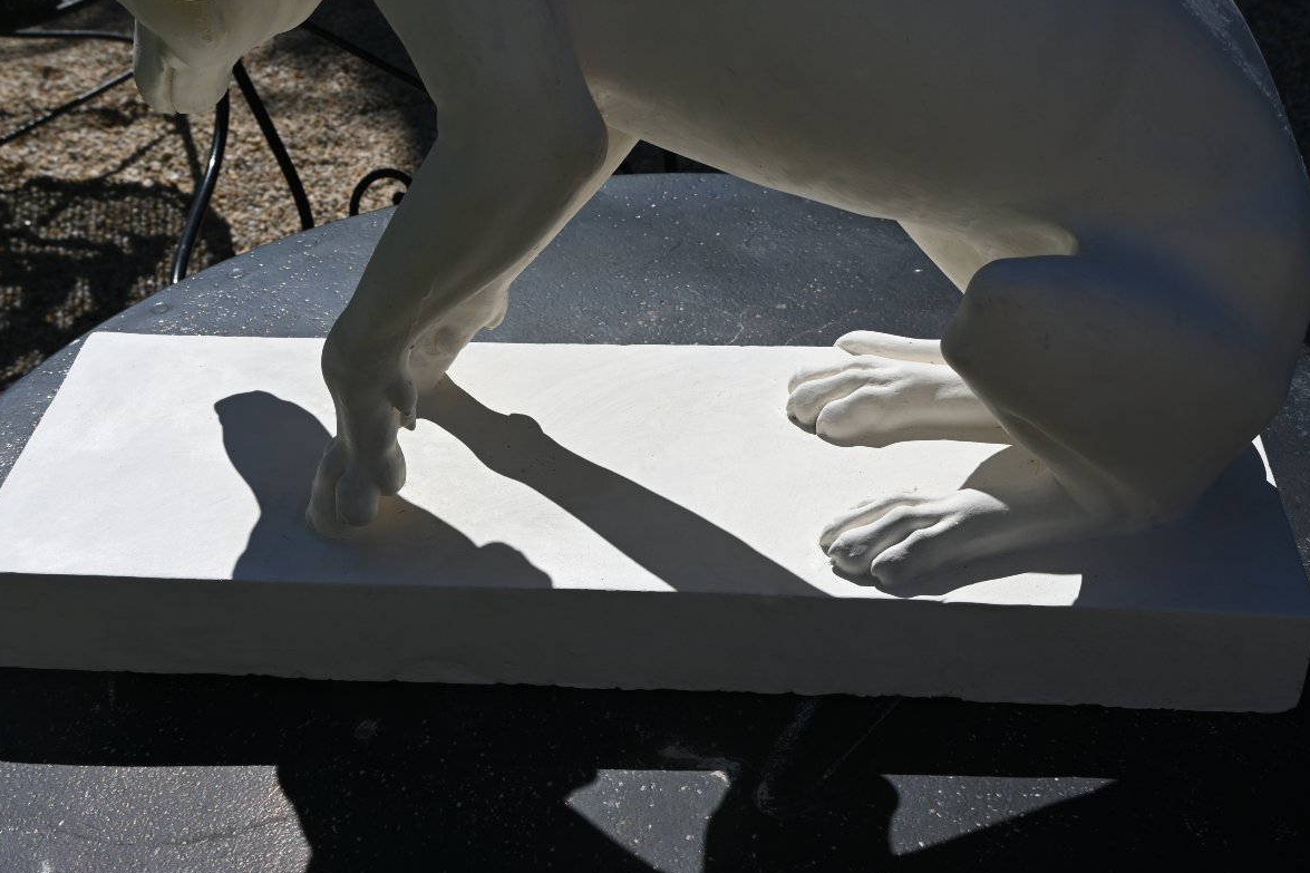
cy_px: 442
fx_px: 1756
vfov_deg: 27.9
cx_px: 644
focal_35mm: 48
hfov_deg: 40.9
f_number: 9
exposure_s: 1/640
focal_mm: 31.5
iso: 100
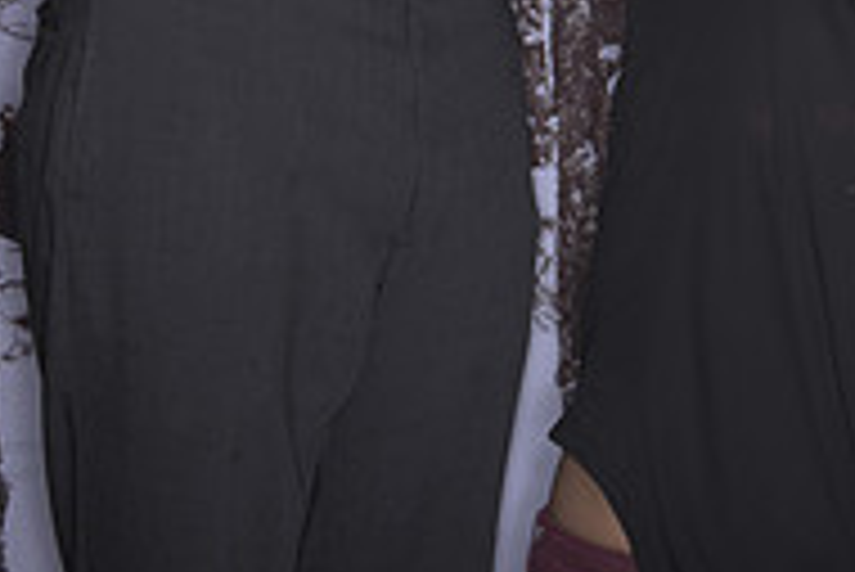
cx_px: 1188
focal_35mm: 107
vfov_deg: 12.2
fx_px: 2543
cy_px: -286
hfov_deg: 17.6
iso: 64
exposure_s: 1/250
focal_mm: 35
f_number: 11
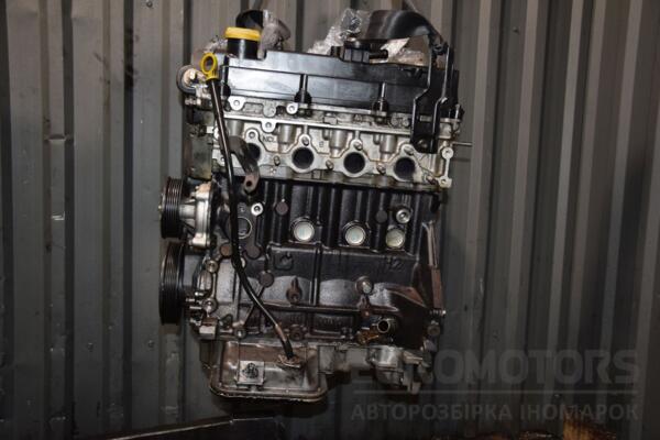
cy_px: 220
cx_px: 330
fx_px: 687
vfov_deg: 35.5
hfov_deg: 51.3
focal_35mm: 38
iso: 800
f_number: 5
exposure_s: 1/60
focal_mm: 25
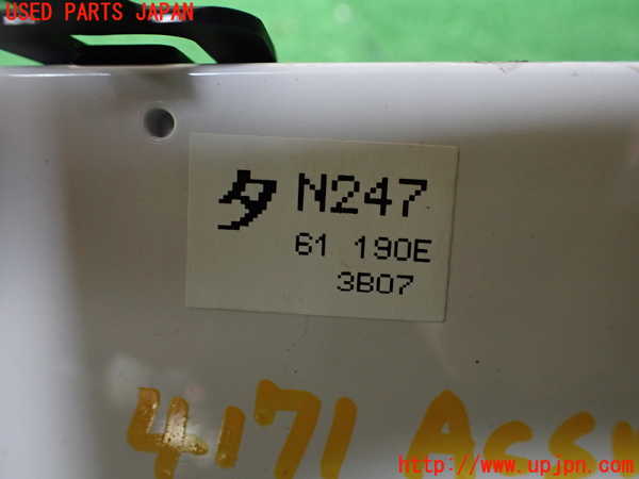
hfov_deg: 60.0
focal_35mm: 30
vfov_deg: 46.8
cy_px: 240
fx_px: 554
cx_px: 320
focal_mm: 5.4
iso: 500
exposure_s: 1/125
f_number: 2.3
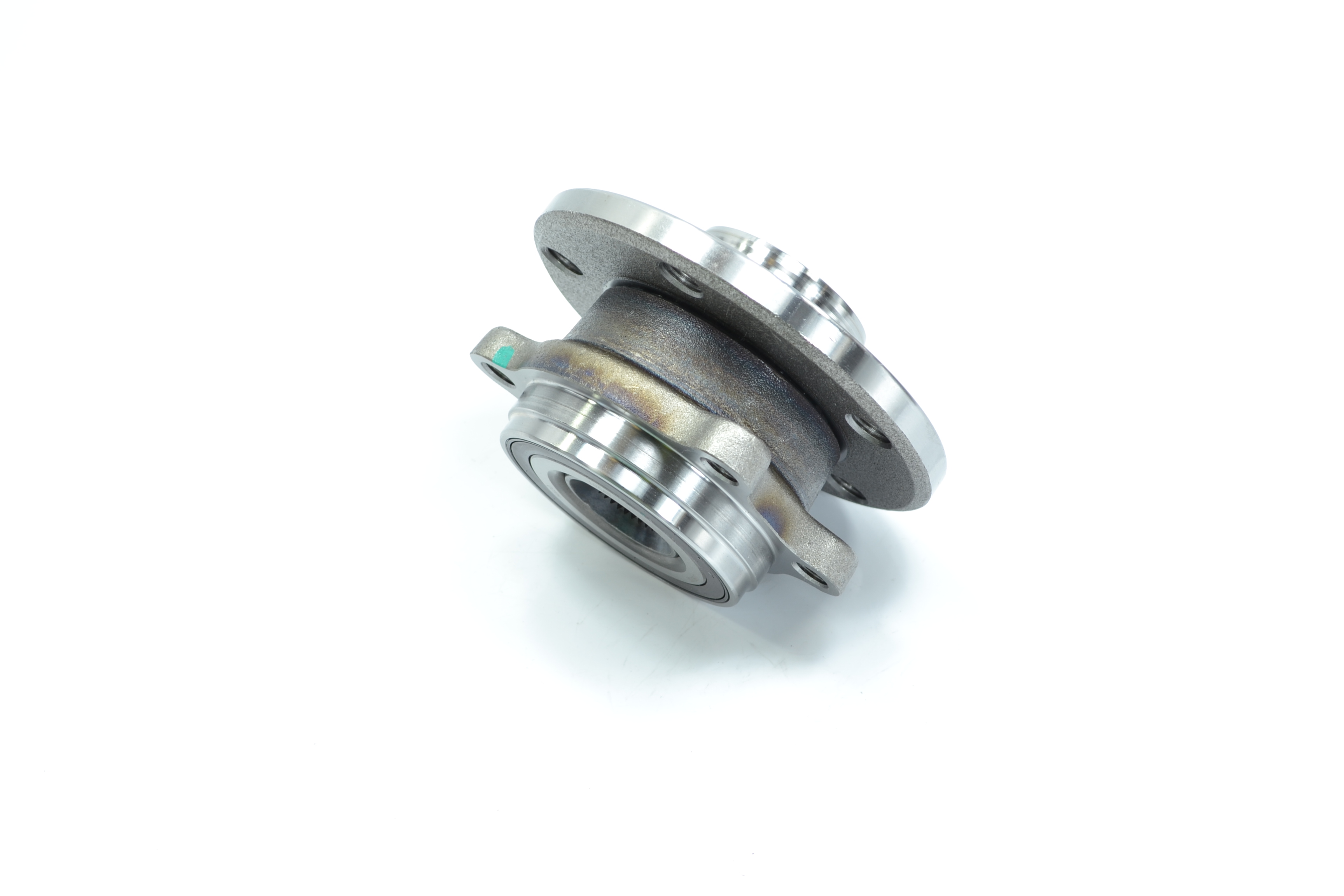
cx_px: 672
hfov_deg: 29.2
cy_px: 448
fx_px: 2576
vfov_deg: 19.7
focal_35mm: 69
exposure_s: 1/25
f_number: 7.1
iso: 100
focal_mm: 46
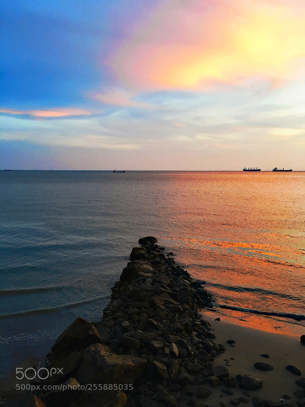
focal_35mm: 29
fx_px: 341
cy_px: 204
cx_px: 152
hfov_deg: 48.2
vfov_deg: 61.7
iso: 100
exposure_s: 1/33
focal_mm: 4.15
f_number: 2.2
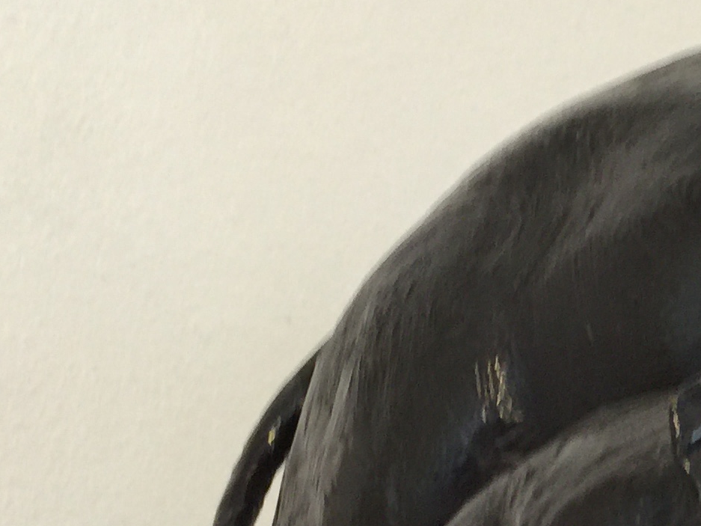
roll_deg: -2.5
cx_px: 837
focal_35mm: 101
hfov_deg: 18.4
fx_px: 2046
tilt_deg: +9.8
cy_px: 423
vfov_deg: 14.6
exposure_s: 1/15
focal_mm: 4.15
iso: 40
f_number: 2.2
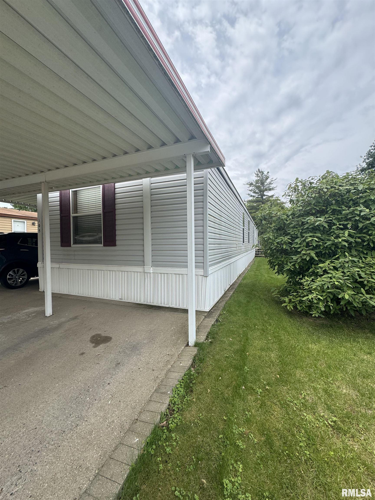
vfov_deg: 102.1
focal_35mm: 14
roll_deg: +0.0
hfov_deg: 85.7
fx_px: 202
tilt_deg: -1.3
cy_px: 250
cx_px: 188
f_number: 2.2
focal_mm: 2.22
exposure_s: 1/944
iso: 40
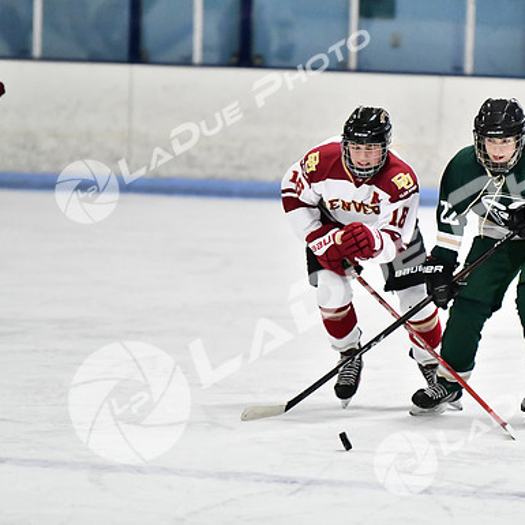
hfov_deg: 4.9
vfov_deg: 4.9
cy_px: 262
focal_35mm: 356
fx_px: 6102
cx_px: 371
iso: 8000
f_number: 2.8
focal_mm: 185
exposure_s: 1/1250
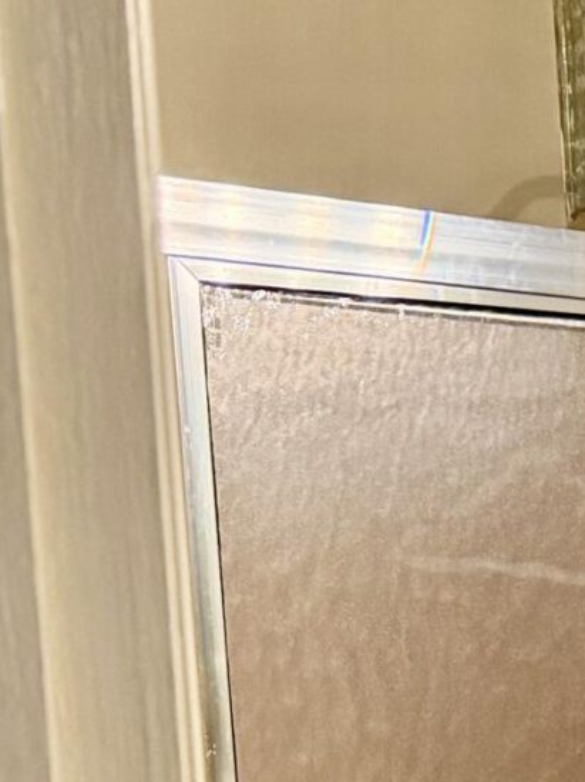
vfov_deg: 17.0
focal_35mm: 112
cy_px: 860
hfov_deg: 10.6
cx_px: 1549
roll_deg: +1.2
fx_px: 2527
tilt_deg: -5.6
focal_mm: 6.76
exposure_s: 1/60
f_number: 1.78
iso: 320
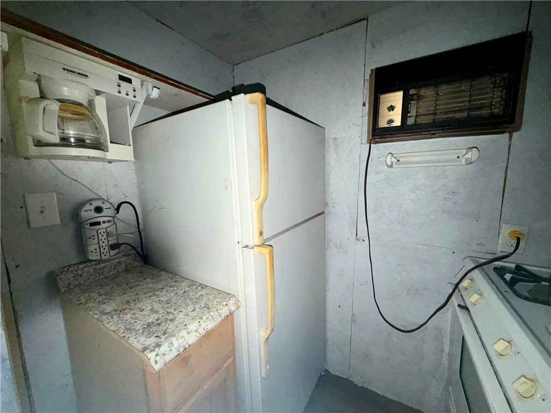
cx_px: 276
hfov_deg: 102.1
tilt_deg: -9.3
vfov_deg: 85.7
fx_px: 223
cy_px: 206
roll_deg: +0.8
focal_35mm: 14
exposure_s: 1/30
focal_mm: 2.22
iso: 125
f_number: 2.2
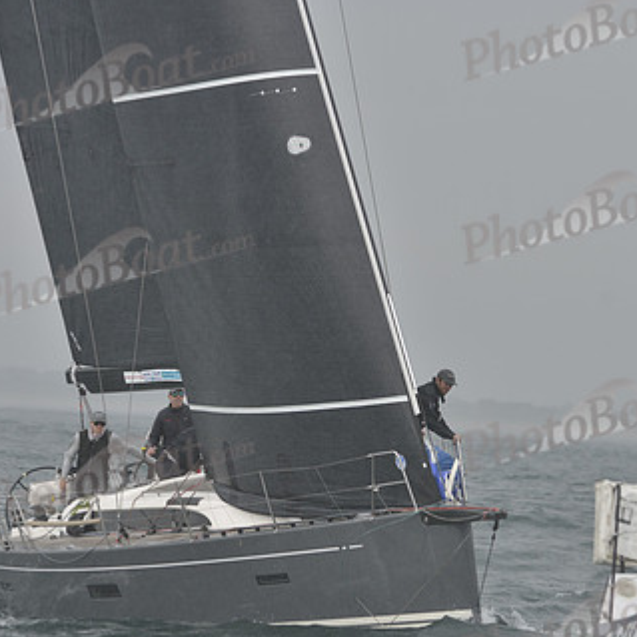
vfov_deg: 5.2
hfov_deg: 5.2
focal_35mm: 340
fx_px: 7079
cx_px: 359
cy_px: 344
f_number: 4.5
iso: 280
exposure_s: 1/800
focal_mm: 220
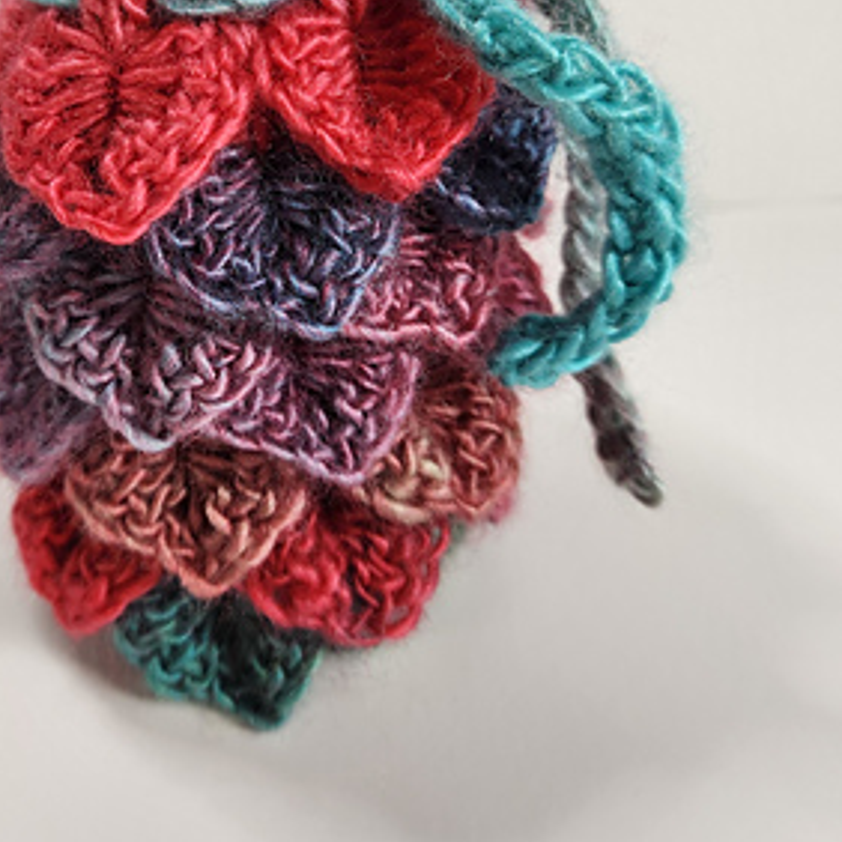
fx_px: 991
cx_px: 299
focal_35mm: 36
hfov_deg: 45.5
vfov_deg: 44.4
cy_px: 206
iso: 100
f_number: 1.8
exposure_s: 1/180
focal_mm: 5.4
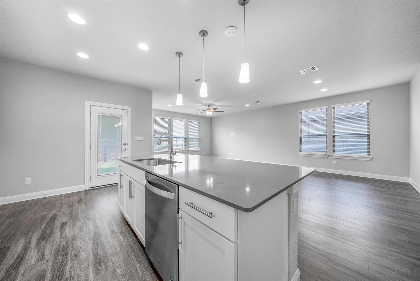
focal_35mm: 12
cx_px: 210
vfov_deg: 90.1
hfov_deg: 112.6
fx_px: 140
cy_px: 140
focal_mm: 12
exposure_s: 1/160
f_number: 8
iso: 800
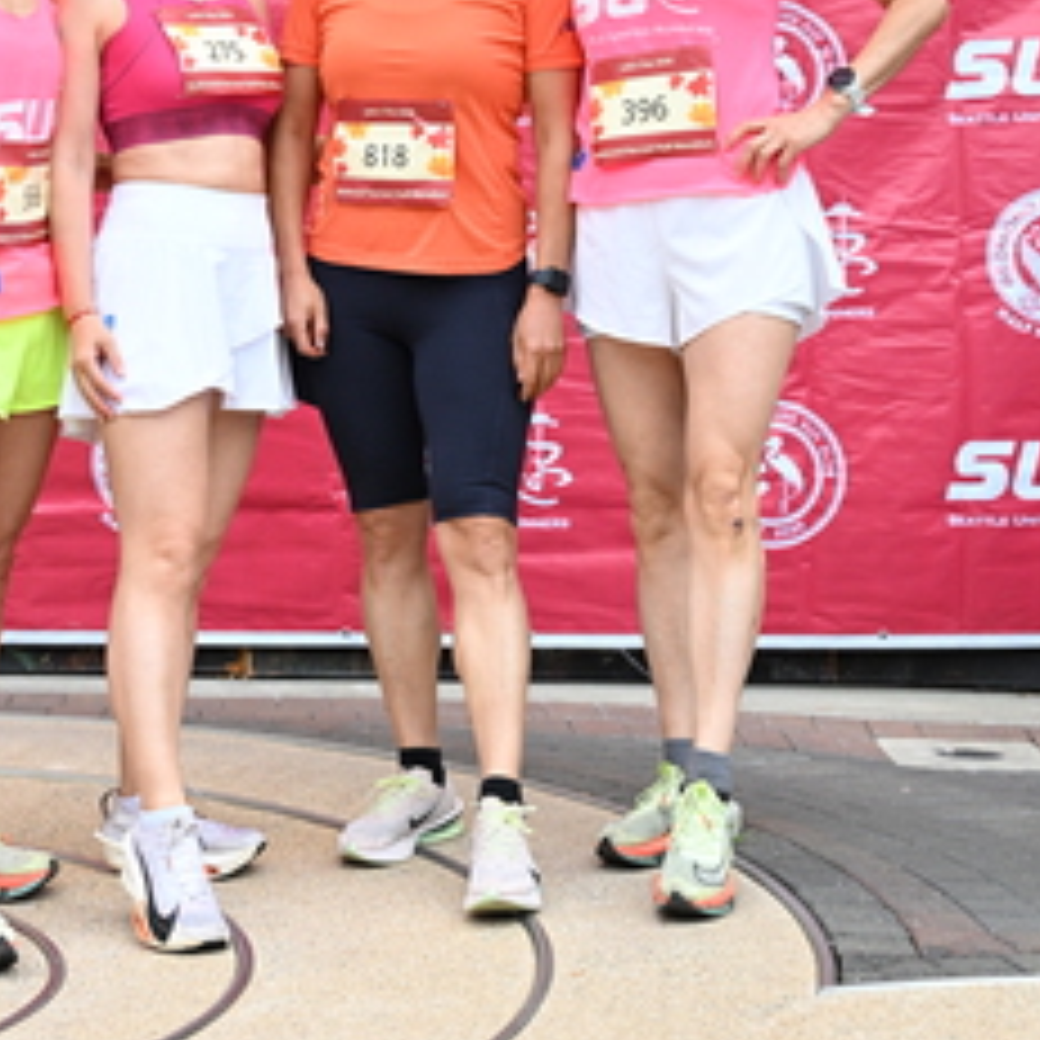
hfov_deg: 21.8
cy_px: 266
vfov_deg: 21.7
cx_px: 317
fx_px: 2685
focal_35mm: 79
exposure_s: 1/400
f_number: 4
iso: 2000
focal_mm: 39
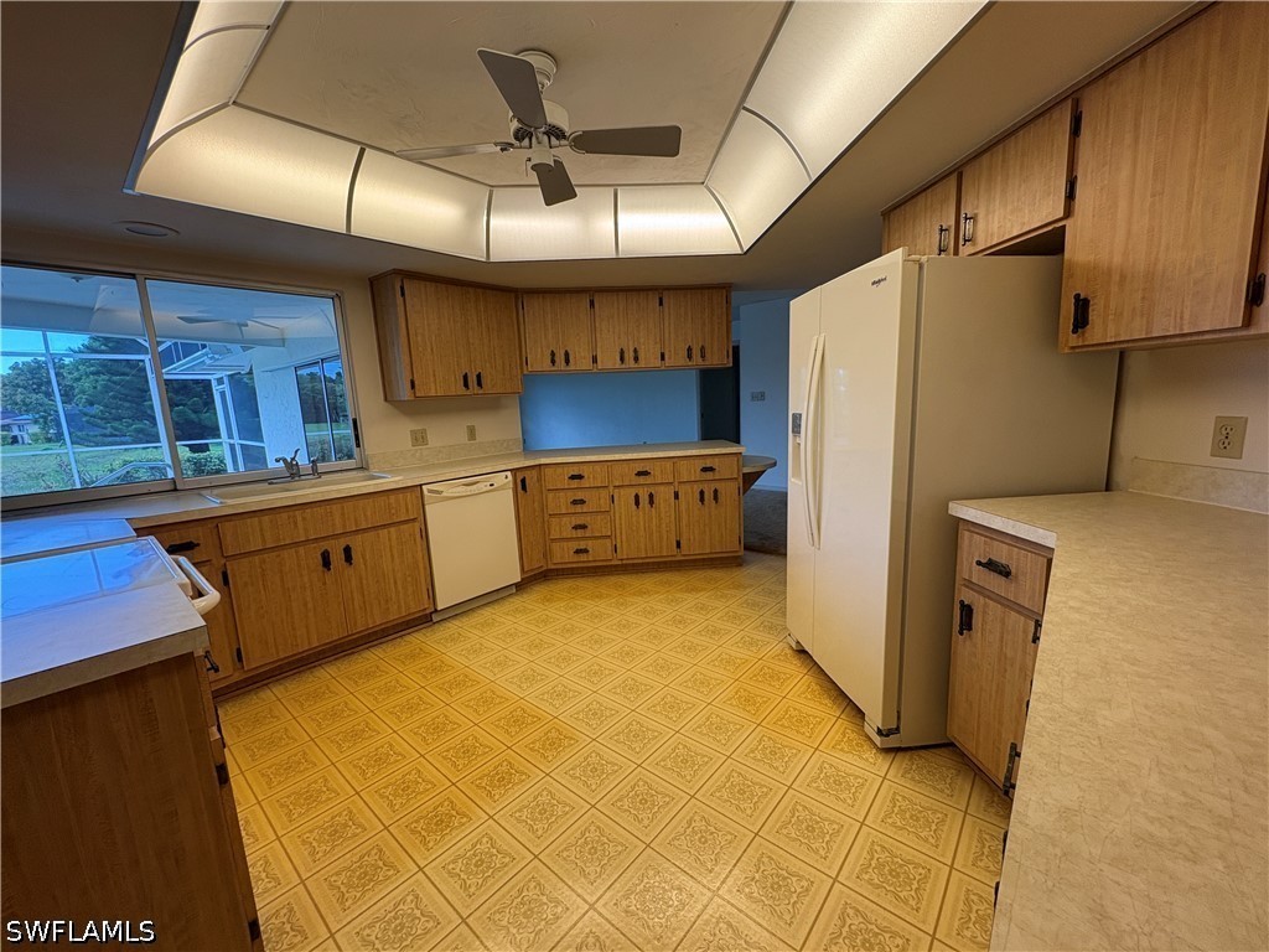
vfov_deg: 85.7
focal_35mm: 14
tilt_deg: -7.9
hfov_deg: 102.1
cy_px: 476
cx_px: 634
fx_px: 513
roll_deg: +3.2
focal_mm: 2.22
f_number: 2.2
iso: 125
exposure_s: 1/120
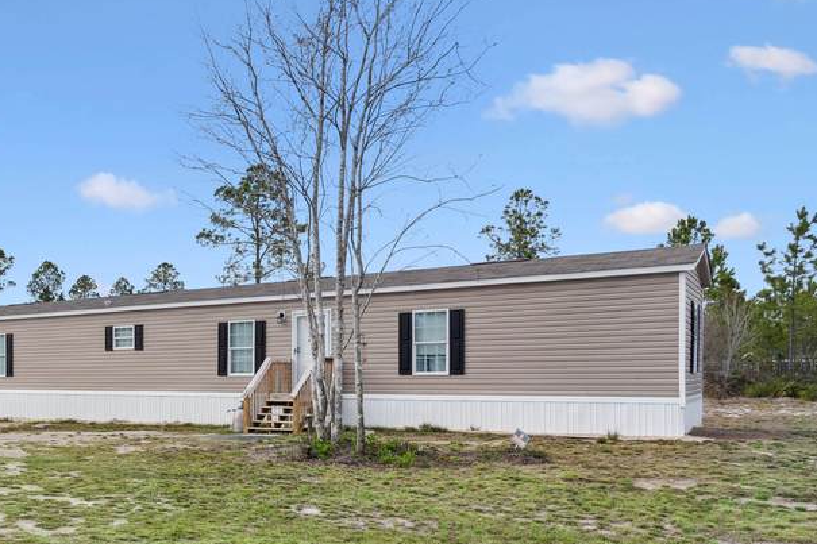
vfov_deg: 36.3
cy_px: 385
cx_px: -16
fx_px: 817
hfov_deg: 44.4
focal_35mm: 36
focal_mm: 17
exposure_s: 1/800
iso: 250
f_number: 8
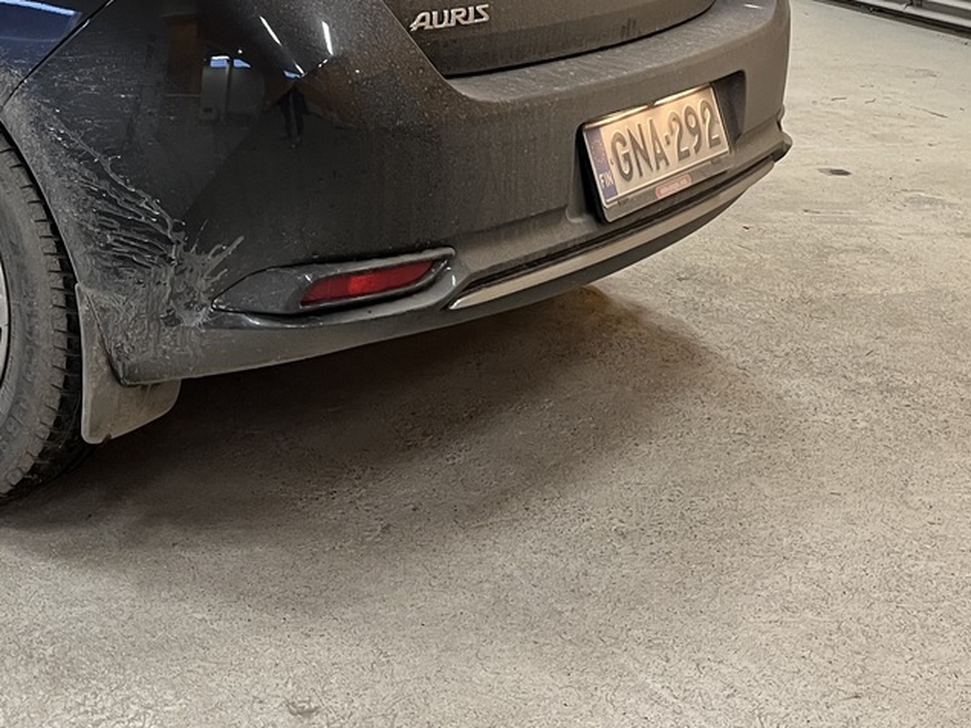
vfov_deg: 23.3
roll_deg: +1.4
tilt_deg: -4.7
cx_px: 84
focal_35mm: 59
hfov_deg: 31.1
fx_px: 1655
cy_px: -70
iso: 125
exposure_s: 1/50
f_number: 1.6
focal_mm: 5.1
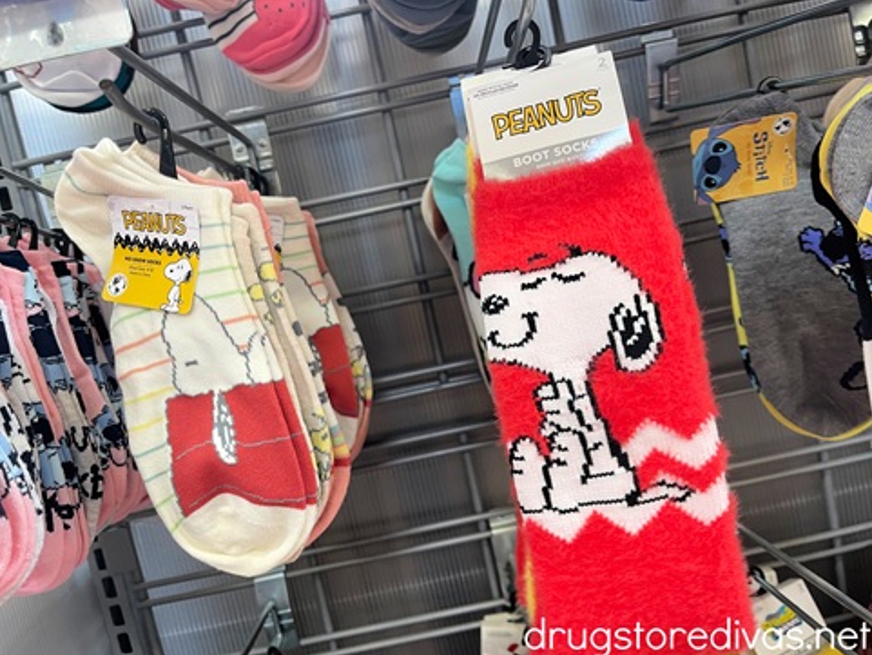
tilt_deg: -8.5
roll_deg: +13.3
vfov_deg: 53.1
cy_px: 328
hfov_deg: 67.3
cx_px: 426
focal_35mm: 26
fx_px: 655
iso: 125
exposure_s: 1/93
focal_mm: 5.1
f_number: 1.6
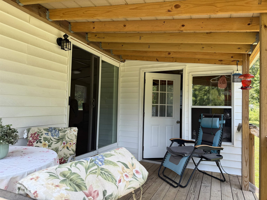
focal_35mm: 24
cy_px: 100
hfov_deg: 71.6
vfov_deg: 56.8
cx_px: 134
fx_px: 185
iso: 80
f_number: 1.78
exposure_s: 1/559
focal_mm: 6.76
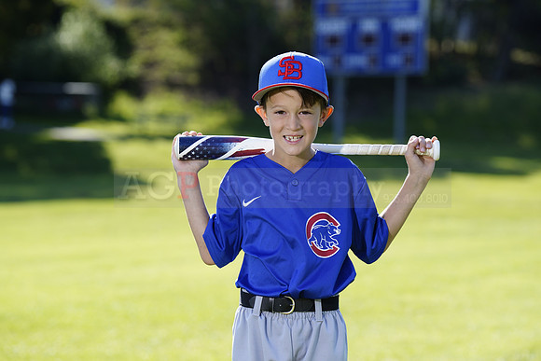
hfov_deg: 13.5
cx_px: 270
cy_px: 180
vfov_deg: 9.0
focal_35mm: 152
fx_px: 2285
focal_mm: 152
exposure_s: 1/250
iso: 100
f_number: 5
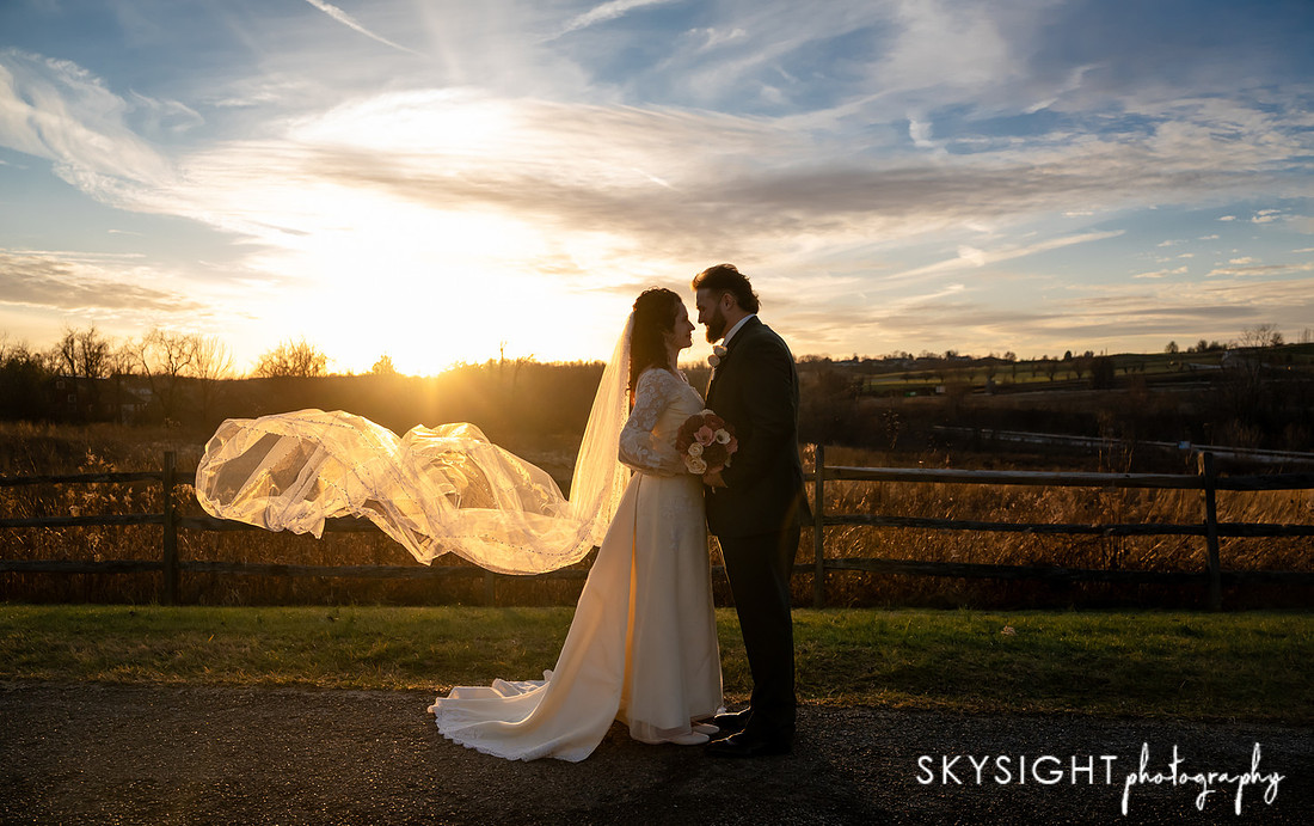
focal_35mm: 29
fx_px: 1040
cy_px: 439
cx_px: 664
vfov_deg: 43.3
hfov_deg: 64.6
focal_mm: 28
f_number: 4.5
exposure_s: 1/3200
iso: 1250
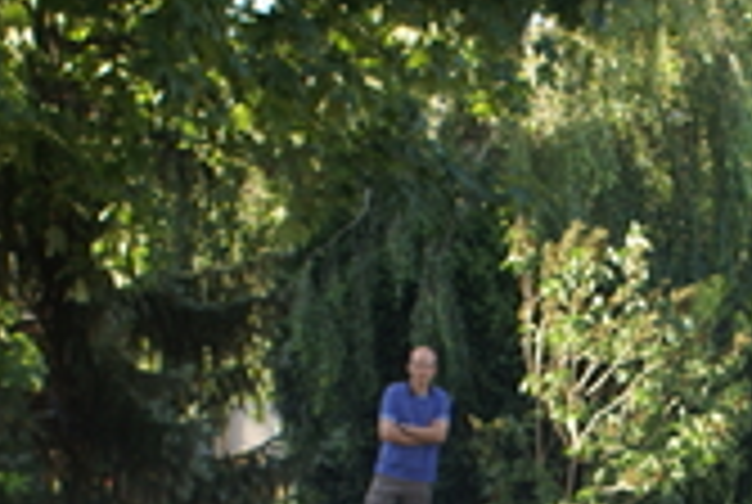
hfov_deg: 15.9
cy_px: 533
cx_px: 752
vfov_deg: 10.8
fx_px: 2637
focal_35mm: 126
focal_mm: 26
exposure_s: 1/125
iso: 100
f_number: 5
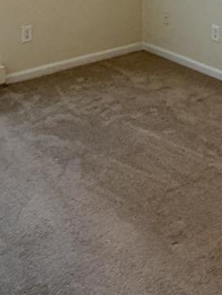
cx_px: 210
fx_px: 598
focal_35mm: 70
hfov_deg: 20.5
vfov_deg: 25.6
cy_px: -36
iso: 200
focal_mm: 3
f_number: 1.8
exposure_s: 1/60
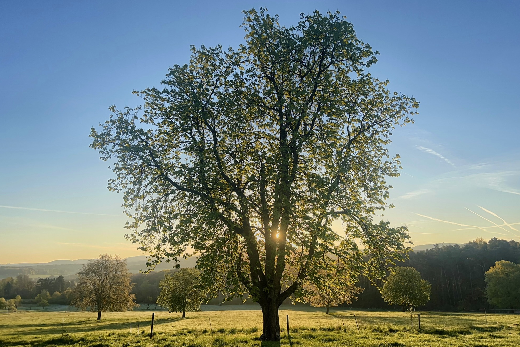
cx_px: 267
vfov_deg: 46.3
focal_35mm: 28
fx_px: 404
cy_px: 193
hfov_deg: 65.5
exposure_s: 1/2299
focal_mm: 5.7
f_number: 1.5
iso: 50
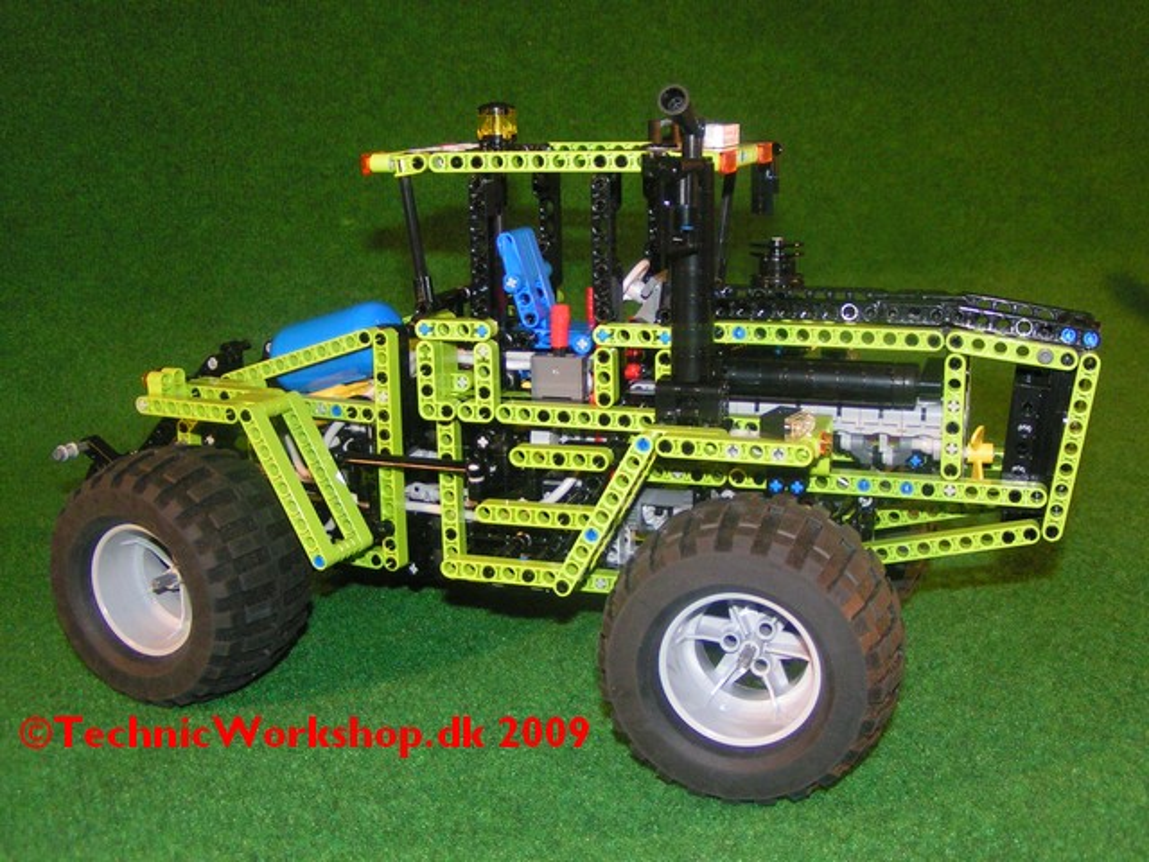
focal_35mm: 38
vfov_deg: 37.7
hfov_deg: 49.0
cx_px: 574
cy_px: 431
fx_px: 1261
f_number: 2.8
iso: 200
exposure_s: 1/40
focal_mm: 5.8
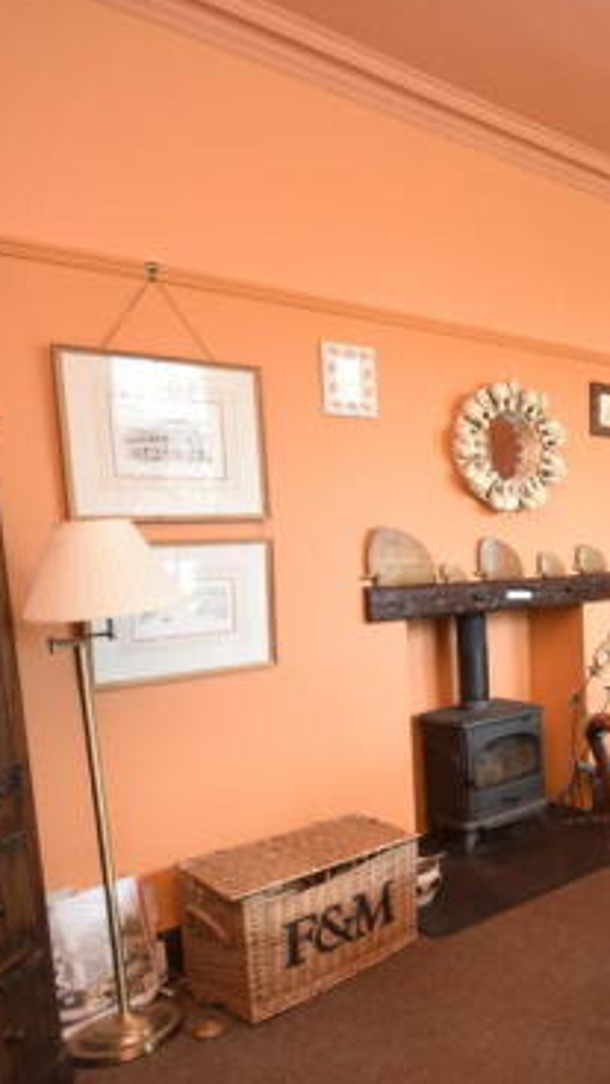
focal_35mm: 28
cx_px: 732
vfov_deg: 67.7
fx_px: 805
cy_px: 602
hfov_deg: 33.7
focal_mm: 10
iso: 800
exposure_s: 1/100
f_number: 5
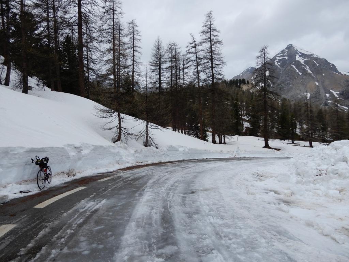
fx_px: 242
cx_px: 174
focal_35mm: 24
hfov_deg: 71.6
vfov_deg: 56.8
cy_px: 131
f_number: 3.4
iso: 80
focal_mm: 4.3
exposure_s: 1/1600
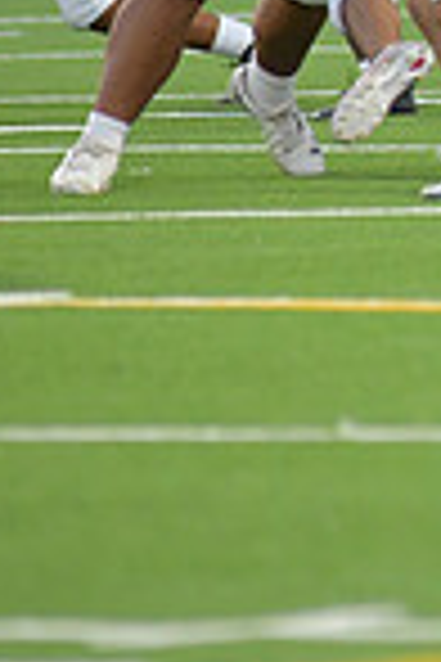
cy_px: -182
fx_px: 21828
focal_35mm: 1188
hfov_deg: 1.2
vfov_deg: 1.7
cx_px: 1026
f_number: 3.5
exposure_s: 1/1250
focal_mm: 300
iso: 3200
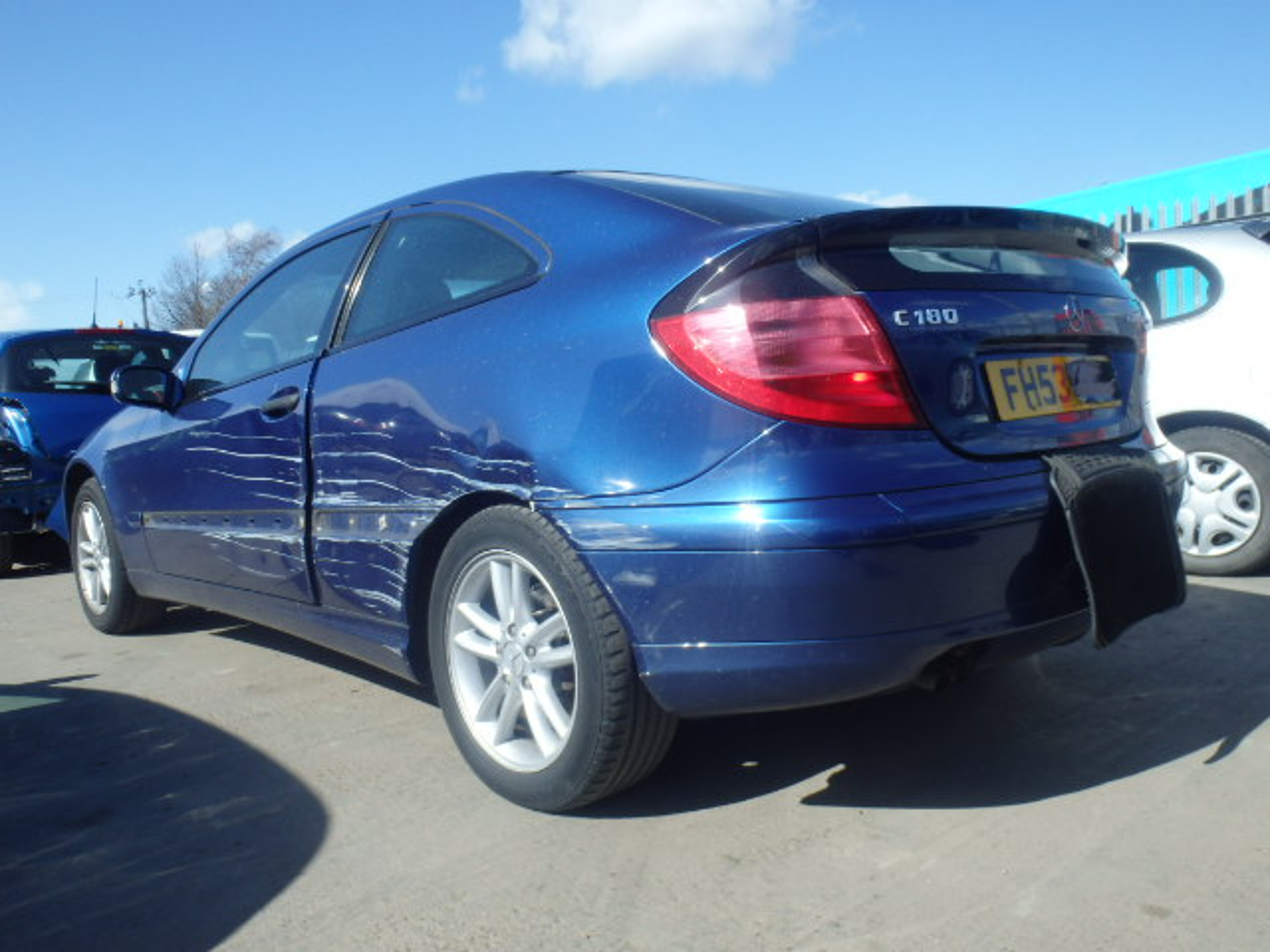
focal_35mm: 28
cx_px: 635
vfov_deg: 49.7
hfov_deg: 63.4
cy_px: 476
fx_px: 1027
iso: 125
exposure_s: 1/640
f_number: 3.9
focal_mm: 5
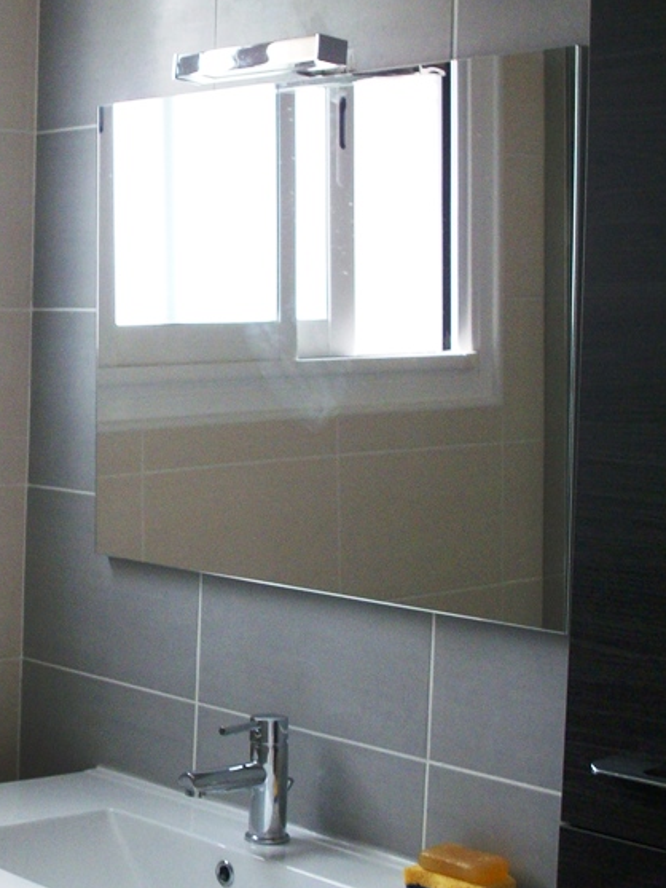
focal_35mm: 68
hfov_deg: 21.1
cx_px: 57
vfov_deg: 28.5
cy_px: 481
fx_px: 1744
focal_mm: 6.2
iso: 160
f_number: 2.8
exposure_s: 1/50
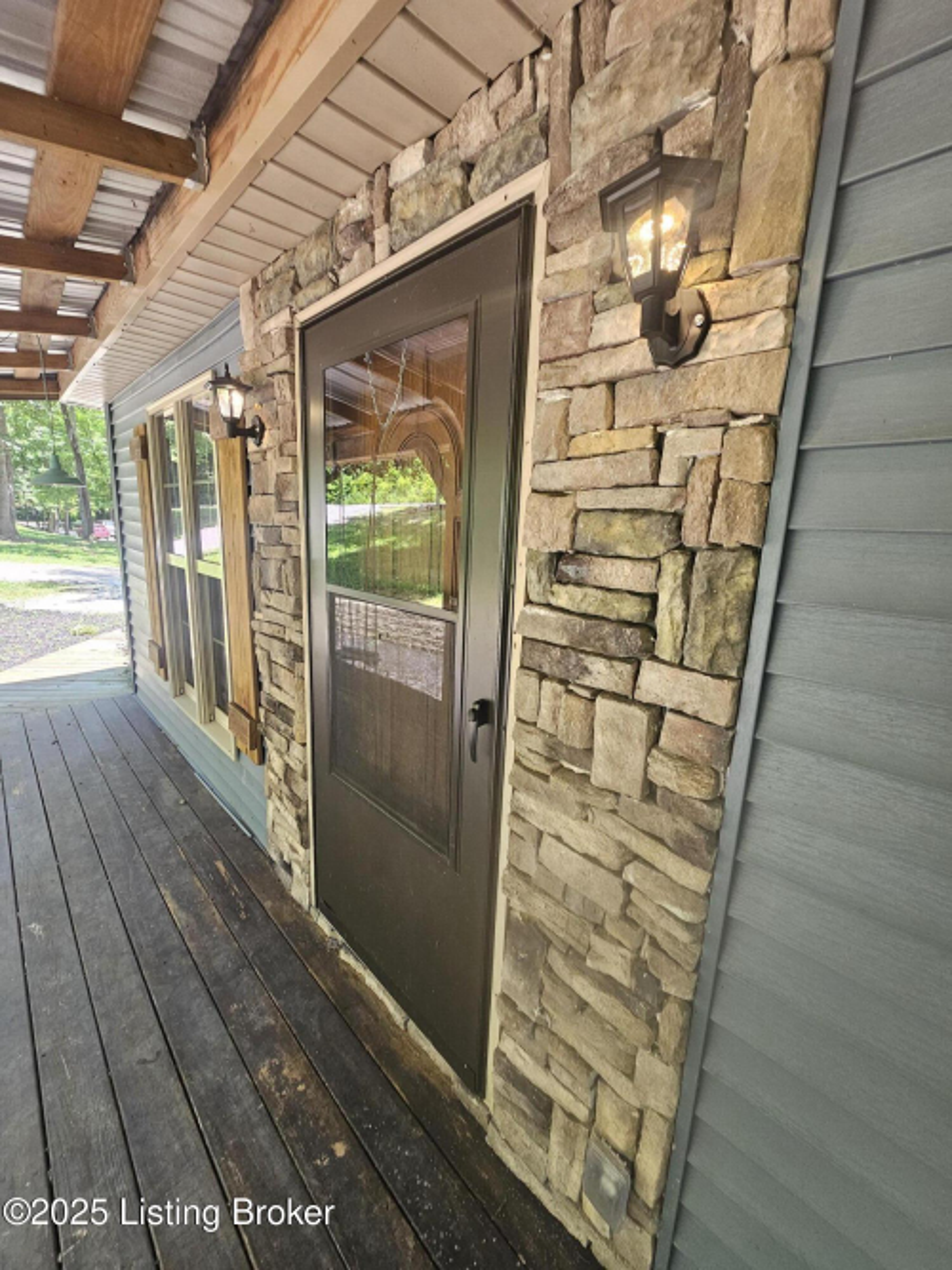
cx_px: 476
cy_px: 635
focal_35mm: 13
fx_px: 477
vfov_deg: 106.2
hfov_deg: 89.9
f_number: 2.2
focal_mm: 2.2
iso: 80
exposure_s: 1/60
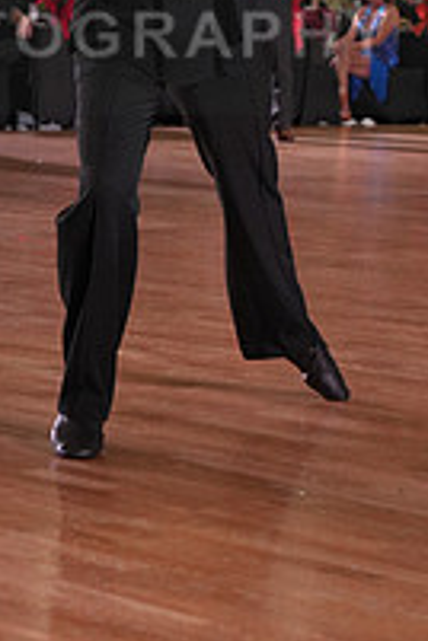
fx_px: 2568
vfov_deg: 14.0
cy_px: 10
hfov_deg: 9.5
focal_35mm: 144
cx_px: -2
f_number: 4
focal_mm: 50
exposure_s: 1/500
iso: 1600
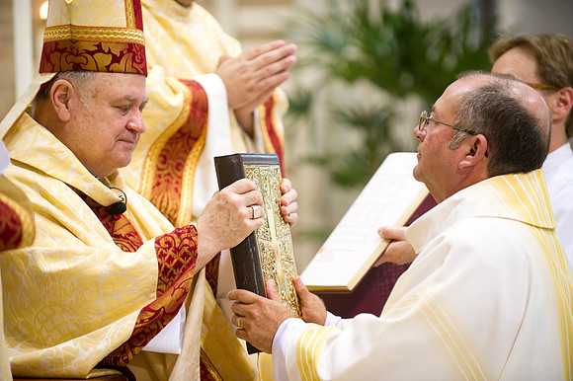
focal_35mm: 175
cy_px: 190
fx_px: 2784
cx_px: 286
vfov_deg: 7.8
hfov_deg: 11.8
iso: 2000
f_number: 2.8
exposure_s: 1/100
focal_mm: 175
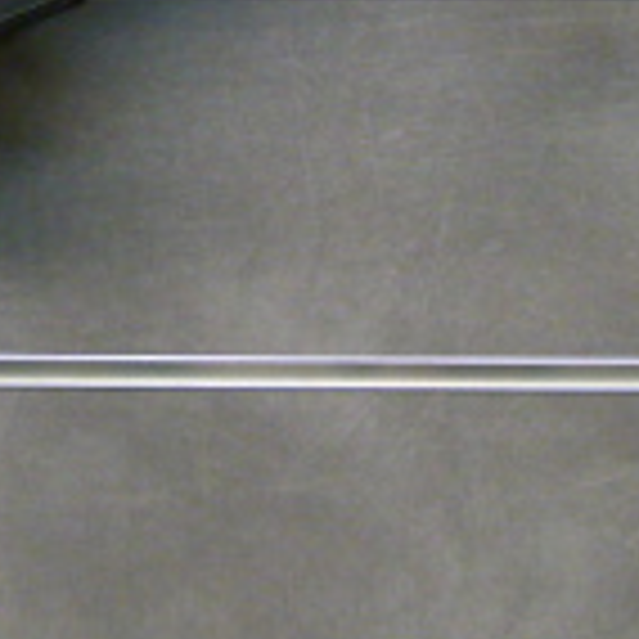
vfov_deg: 12.5
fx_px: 2819
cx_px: 288
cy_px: -220
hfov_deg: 12.9
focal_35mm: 135
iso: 200
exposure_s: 1/60
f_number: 3
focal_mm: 6.2
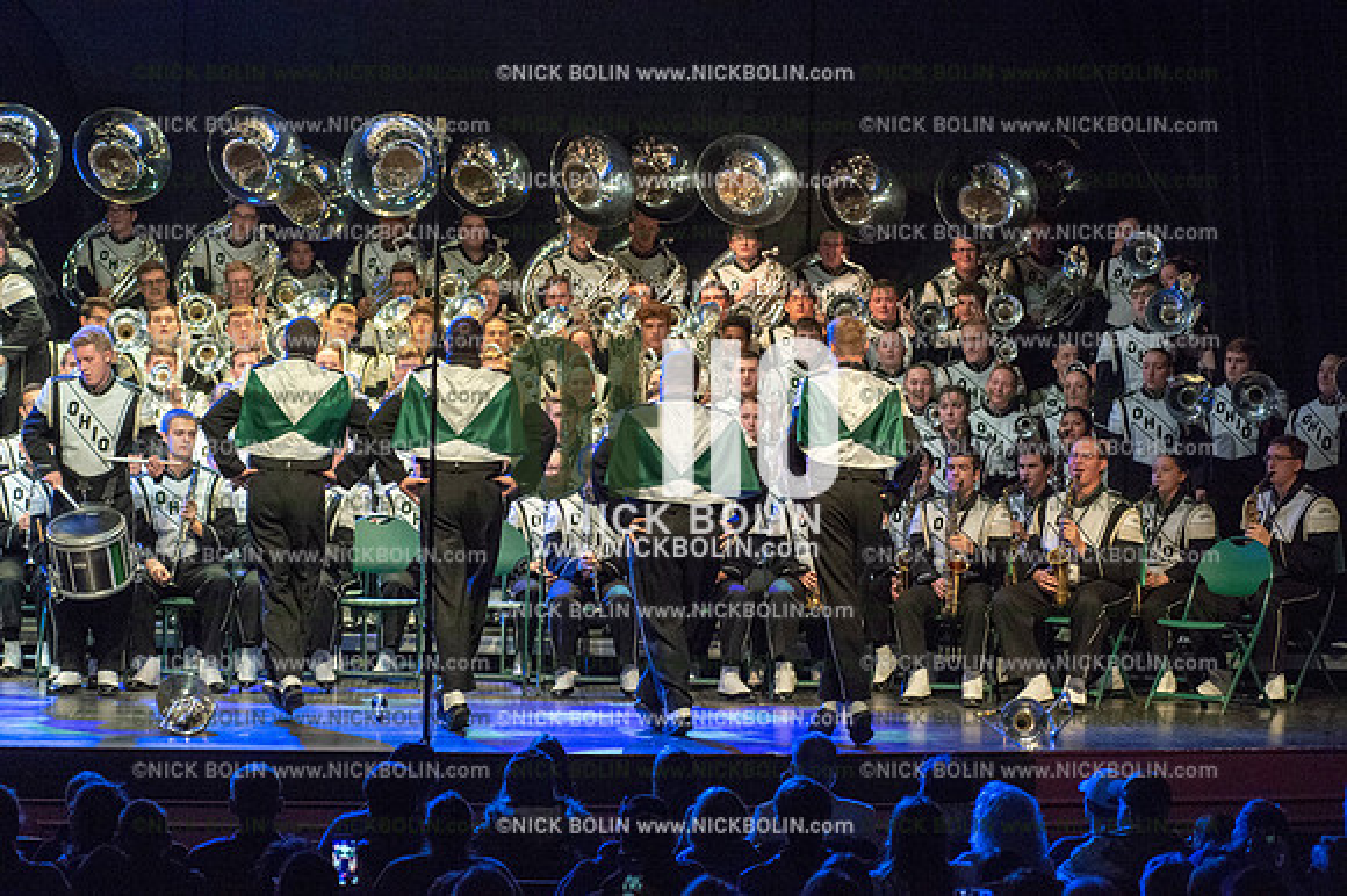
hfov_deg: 13.7
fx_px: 5609
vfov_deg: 9.1
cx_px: 674
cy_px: 448
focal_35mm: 150
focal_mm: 150
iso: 8000
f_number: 5.6
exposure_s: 1/400
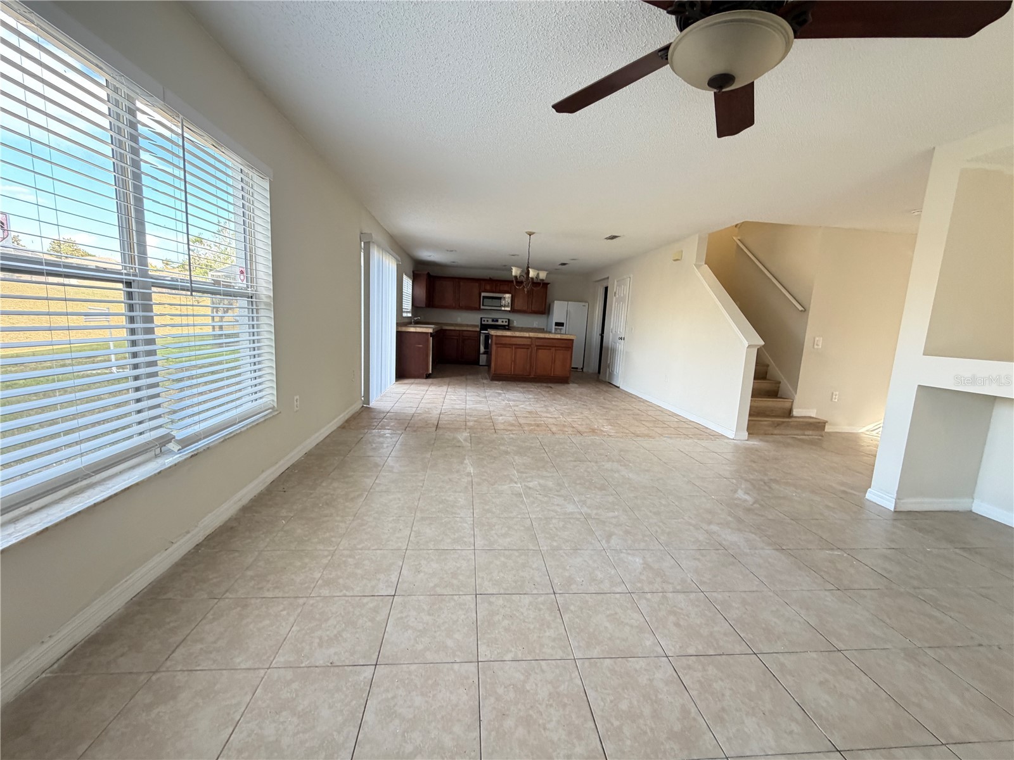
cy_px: 380
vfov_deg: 85.7
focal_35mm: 14
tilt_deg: -8.6
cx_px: 507
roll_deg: -2.3
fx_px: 410
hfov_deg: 102.1
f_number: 2.2
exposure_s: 1/105
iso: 320
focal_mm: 2.22
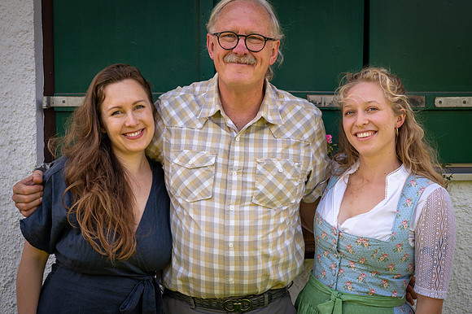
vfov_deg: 21.5
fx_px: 829
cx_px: 245
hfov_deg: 31.8
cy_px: 174
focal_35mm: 63
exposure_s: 1/200
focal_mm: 55
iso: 250
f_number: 9
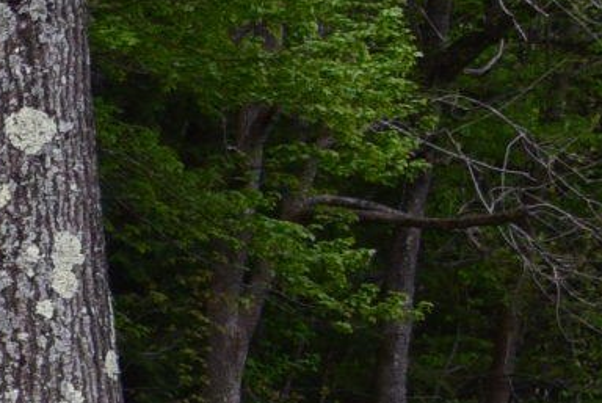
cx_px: -1391
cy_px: 677
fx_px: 3131
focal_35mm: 187
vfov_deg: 7.2
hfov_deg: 8.5
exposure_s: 1/160
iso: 400
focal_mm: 16
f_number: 9
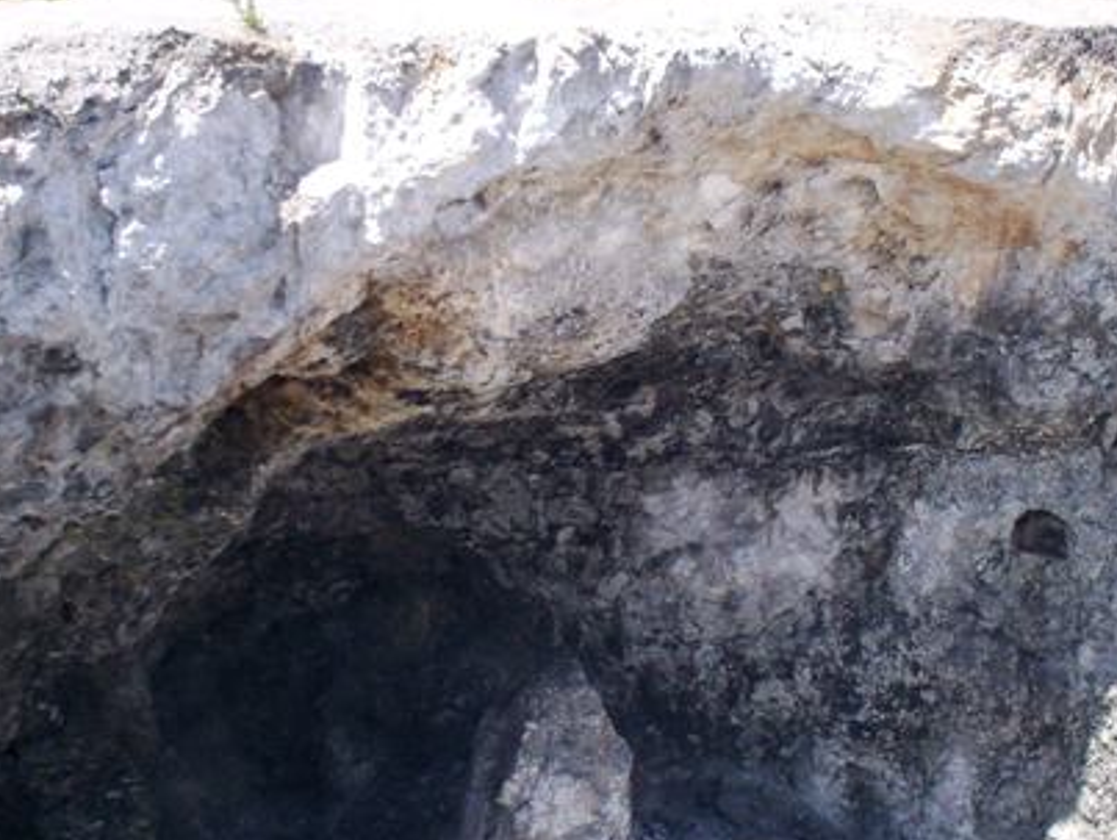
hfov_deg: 28.1
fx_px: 2229
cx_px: 606
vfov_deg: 21.3
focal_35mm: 69
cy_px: 474
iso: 100
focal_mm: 6
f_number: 4.5
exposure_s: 1/264
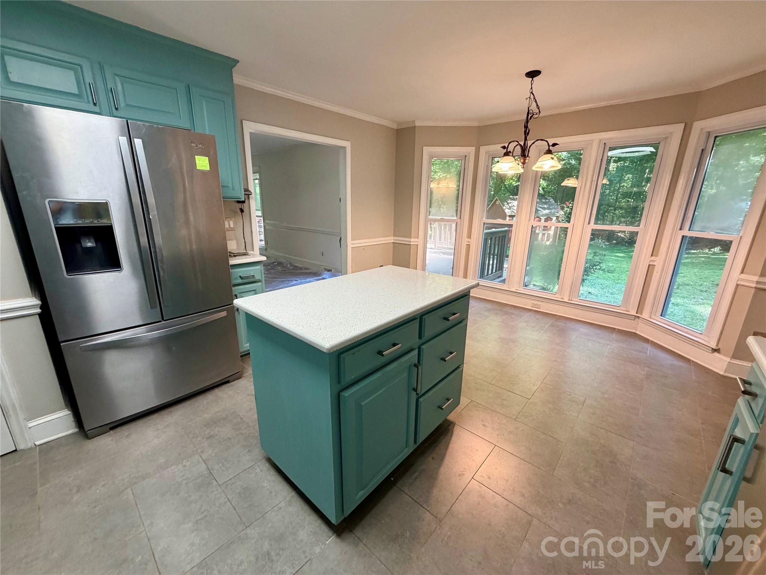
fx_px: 310
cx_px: 383
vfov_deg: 85.7
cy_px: 288
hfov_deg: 102.1
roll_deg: -1.1
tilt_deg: -15.7
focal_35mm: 14
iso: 320
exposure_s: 1/120
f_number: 2.2
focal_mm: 2.22
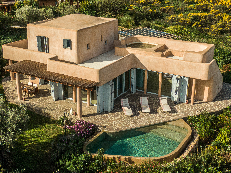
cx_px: 116
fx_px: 300
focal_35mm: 45
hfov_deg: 42.1
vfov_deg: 32.2
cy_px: 86
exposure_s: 1/1250
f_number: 3.7
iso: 100
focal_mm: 7.88
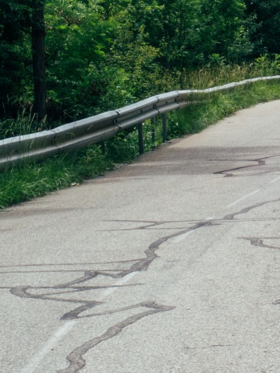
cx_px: 288
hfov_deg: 6.1
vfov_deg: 8.1
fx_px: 2619
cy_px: 187
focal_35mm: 243
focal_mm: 18
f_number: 6.3
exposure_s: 1/320
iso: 100
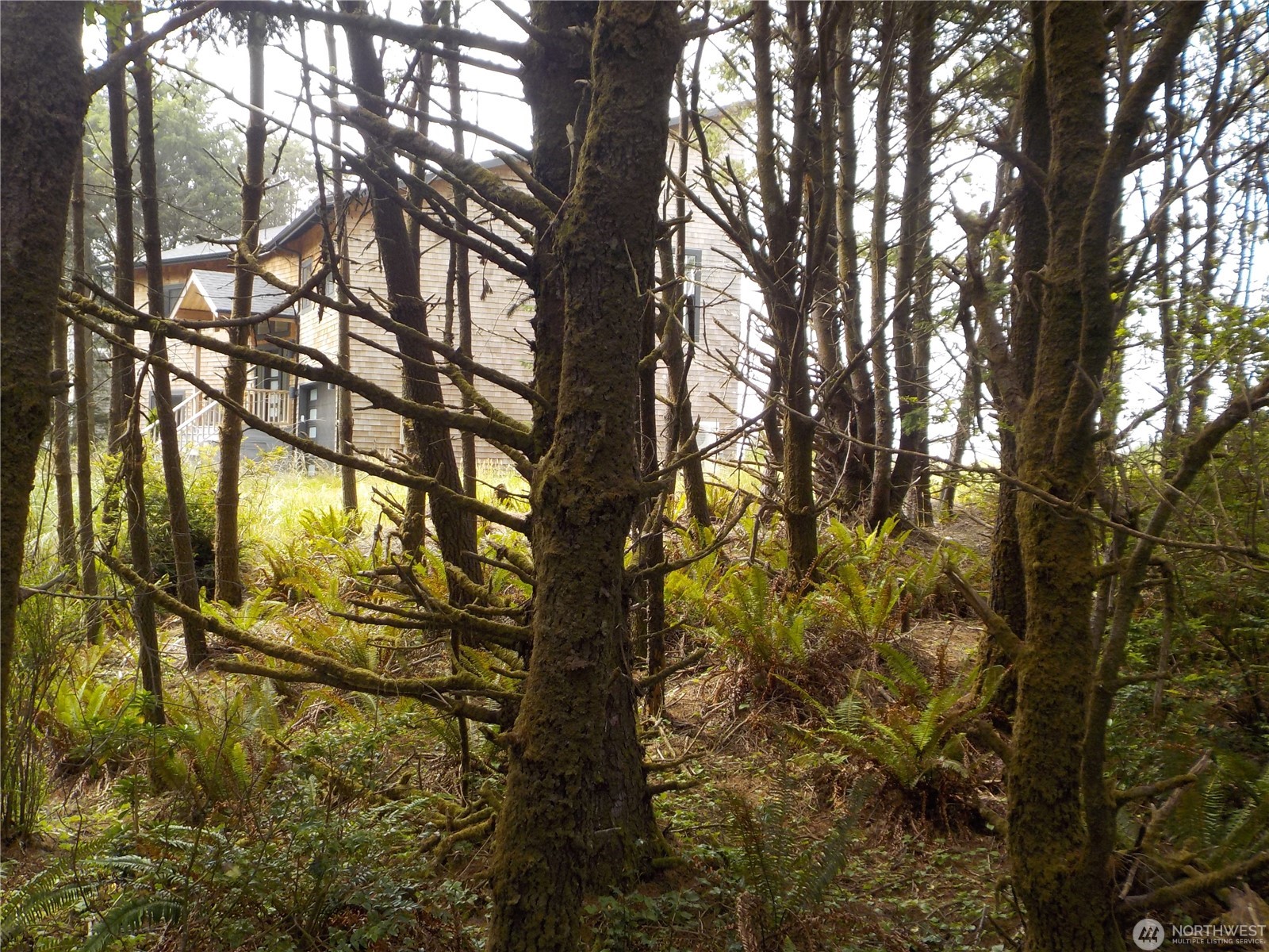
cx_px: 634
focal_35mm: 38
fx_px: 1393
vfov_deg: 37.7
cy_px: 476
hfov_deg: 49.0
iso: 125
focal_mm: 5.2
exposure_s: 1/160
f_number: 3.7
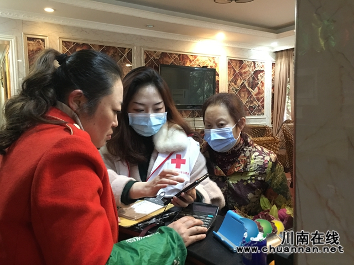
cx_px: 177
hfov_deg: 61.7
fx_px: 297
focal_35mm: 29
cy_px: 132
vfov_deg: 48.2
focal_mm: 4.15
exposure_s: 1/8
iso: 160
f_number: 2.2
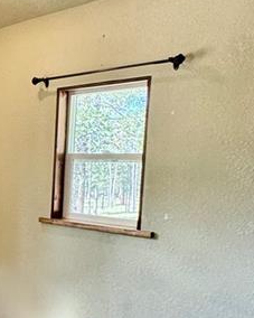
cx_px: -162
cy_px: 217
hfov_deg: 22.1
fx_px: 489
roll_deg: +0.3
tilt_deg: -6.9
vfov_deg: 35.6
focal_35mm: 52
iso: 160
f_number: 2.2
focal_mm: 2.22
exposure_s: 1/100
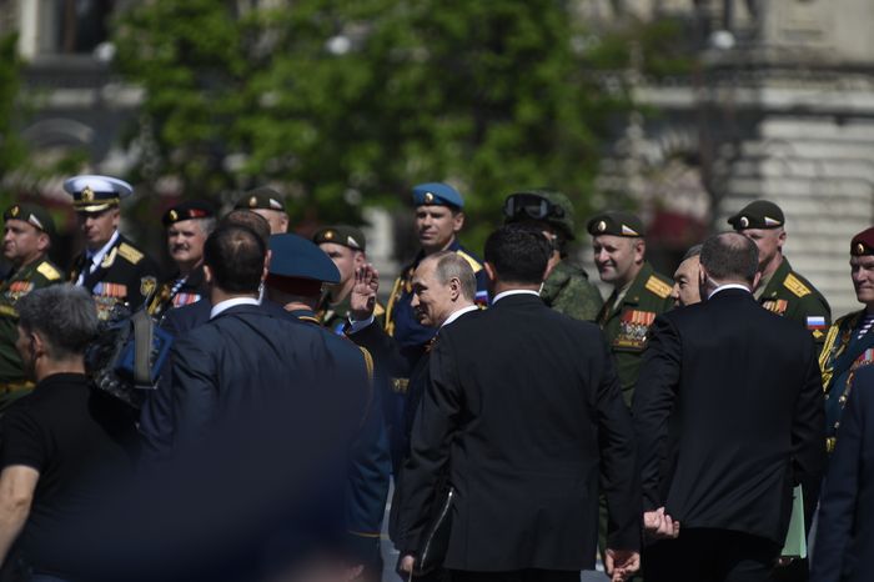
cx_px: 437
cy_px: 291
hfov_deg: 5.2
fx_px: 9706
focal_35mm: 400
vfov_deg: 3.4
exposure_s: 1/3200
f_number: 7.1
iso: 400
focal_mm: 400
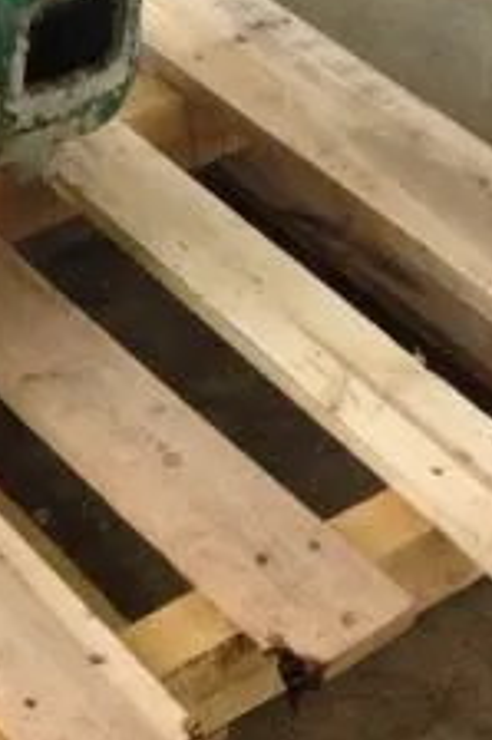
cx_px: -129
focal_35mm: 104
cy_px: 135
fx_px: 2135
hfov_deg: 12.8
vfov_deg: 19.4
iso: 250
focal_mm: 4.28
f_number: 2.4
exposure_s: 1/20
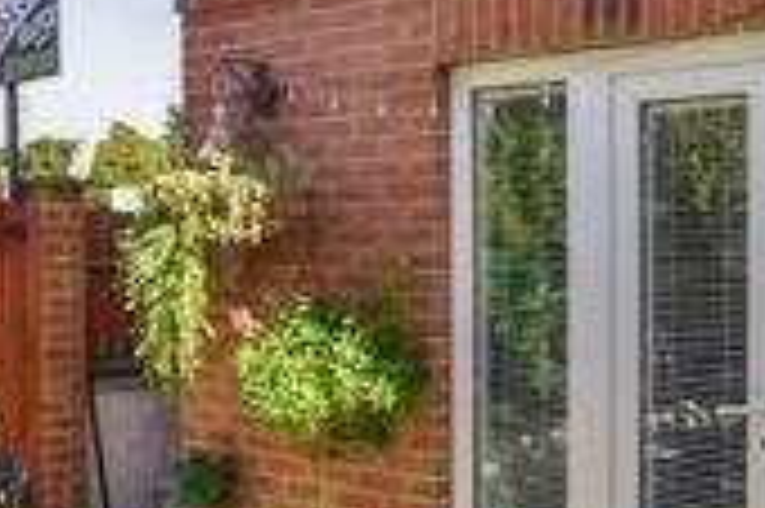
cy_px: 263
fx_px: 1231
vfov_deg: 23.3
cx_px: 274
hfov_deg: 34.3
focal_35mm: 58
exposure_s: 1/200
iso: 200
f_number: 7.1
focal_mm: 10
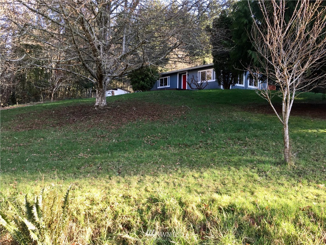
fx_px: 273
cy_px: 122
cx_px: 163
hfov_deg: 61.7
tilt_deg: -1.4
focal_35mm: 29
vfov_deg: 48.2
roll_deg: -1.4
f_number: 2.2
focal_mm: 4.15
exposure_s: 1/120
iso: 32
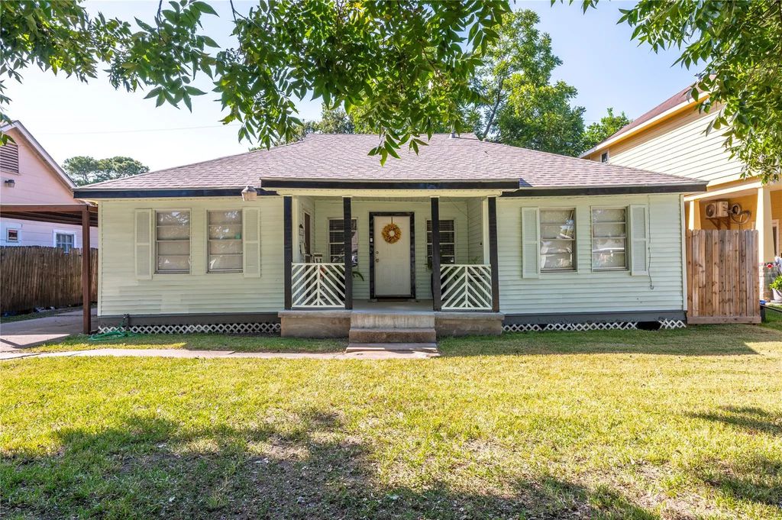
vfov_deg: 57.1
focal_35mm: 22
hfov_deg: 78.6
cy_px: 260
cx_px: 391
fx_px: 477
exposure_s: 1/50
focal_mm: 22
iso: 125
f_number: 13
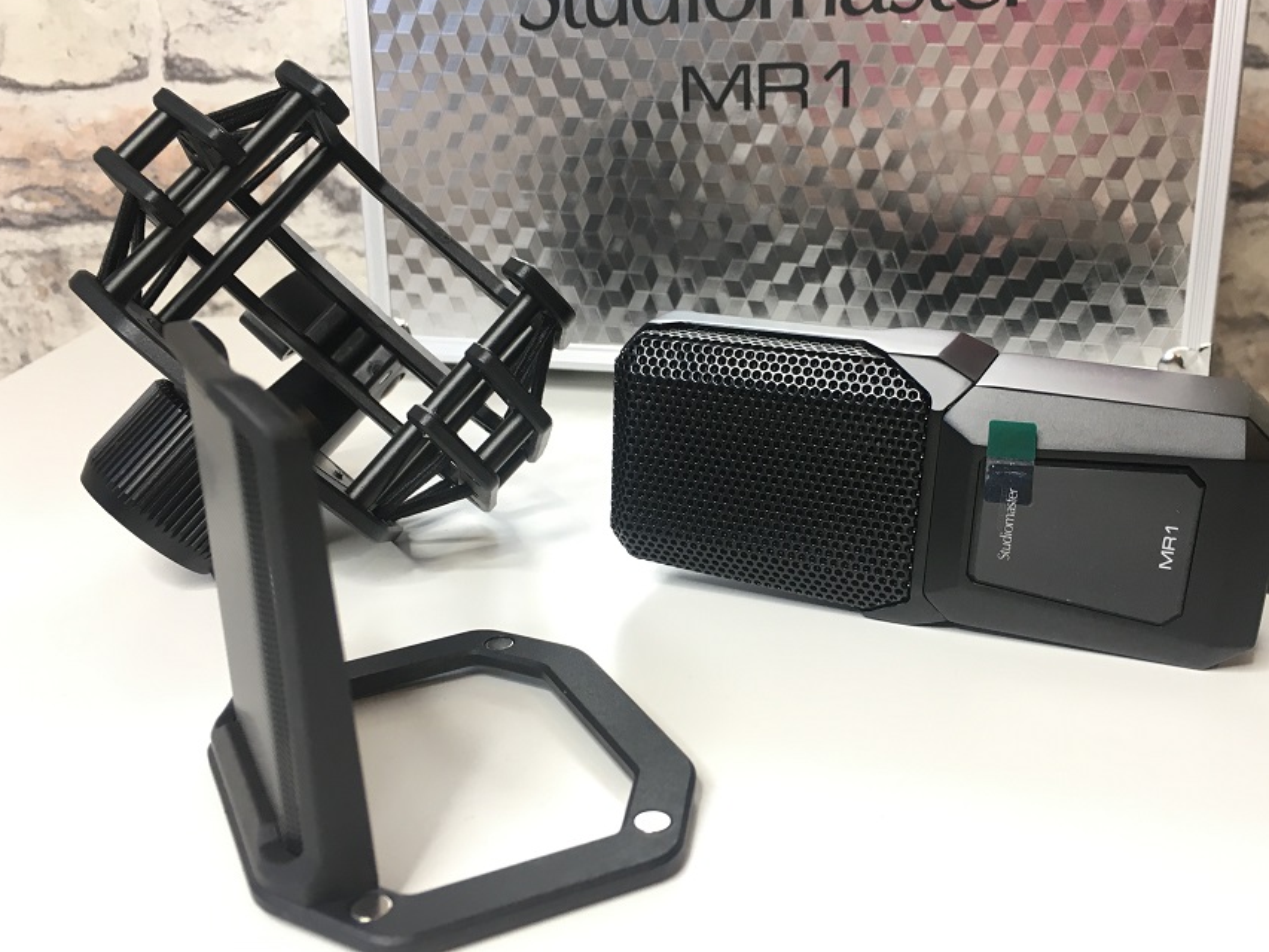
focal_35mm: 34
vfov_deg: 41.8
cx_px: 692
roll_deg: +0.8
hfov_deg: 53.9
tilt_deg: -16.0
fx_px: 1247
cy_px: 464
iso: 80
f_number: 2.2
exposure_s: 1/33
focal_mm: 4.15
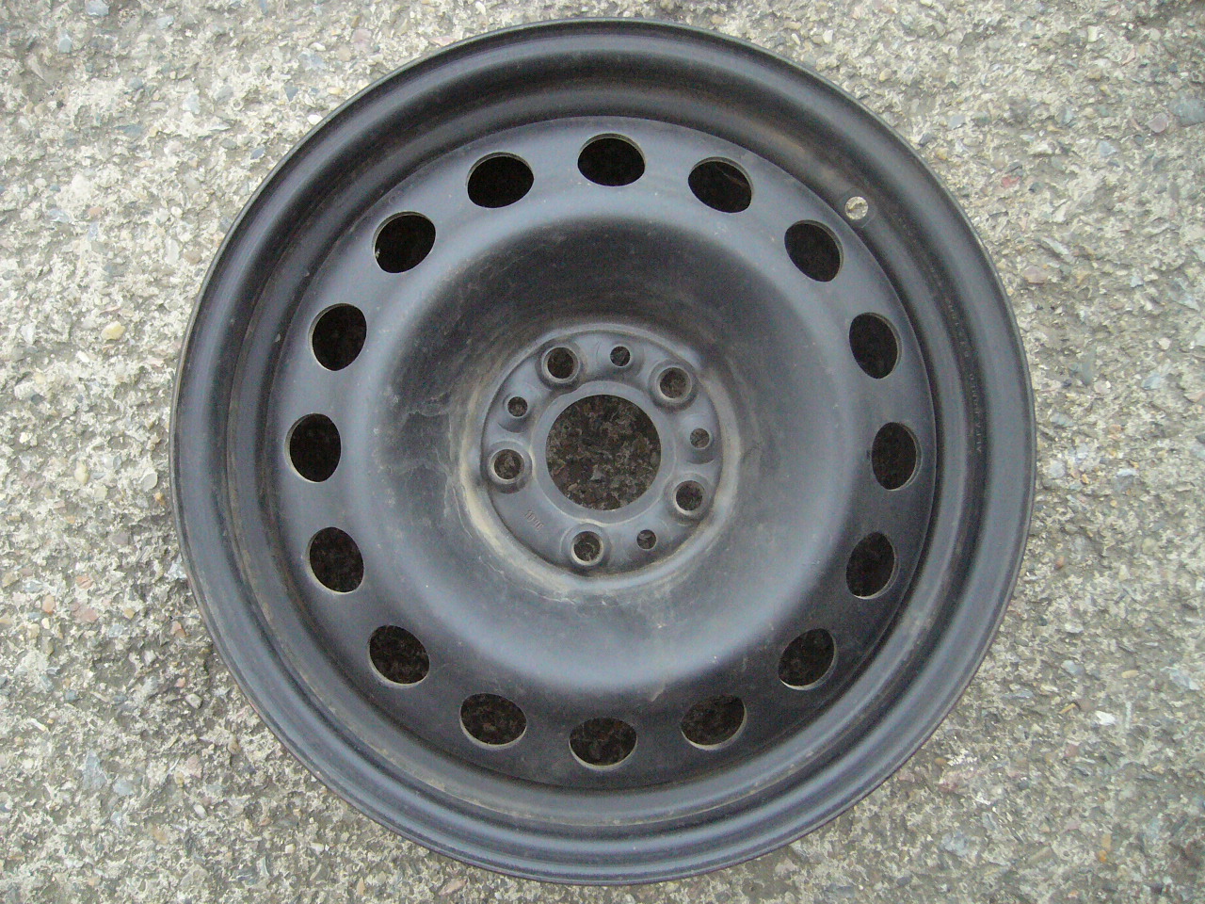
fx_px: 1218
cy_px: 452
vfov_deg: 40.7
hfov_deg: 52.6
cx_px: 602
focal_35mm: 35
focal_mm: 5.8
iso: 400
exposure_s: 1/400
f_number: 2.8
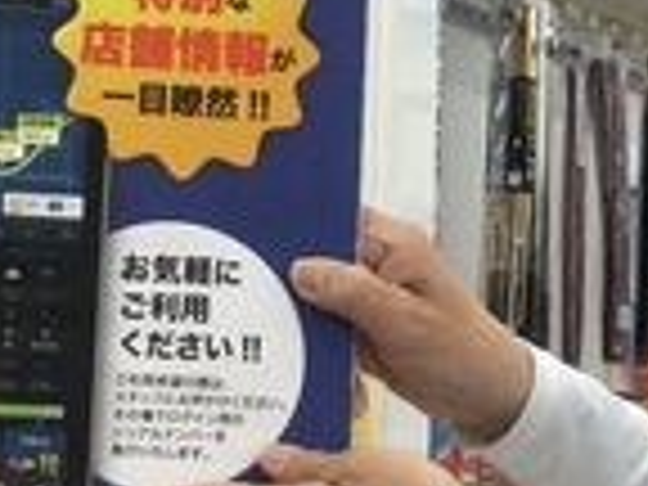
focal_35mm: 138
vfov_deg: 10.7
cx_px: 536
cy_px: 274
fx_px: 2583
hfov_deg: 14.2
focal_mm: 3.3
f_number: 2.4
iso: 25
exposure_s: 1/40
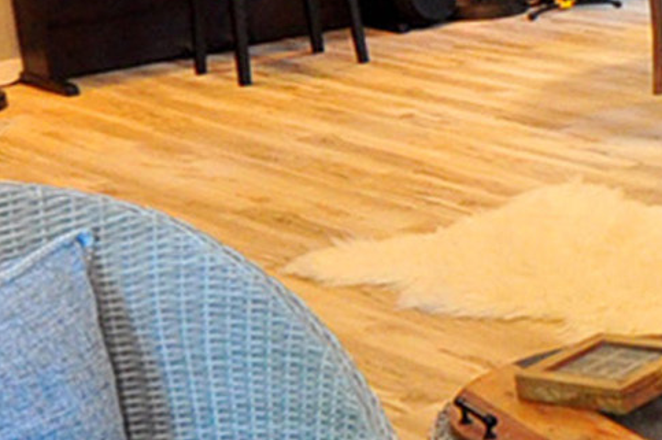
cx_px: 1010
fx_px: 1653
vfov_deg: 15.2
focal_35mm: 90
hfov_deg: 19.5
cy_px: 247
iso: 800
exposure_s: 1/30
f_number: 4.5
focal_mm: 10
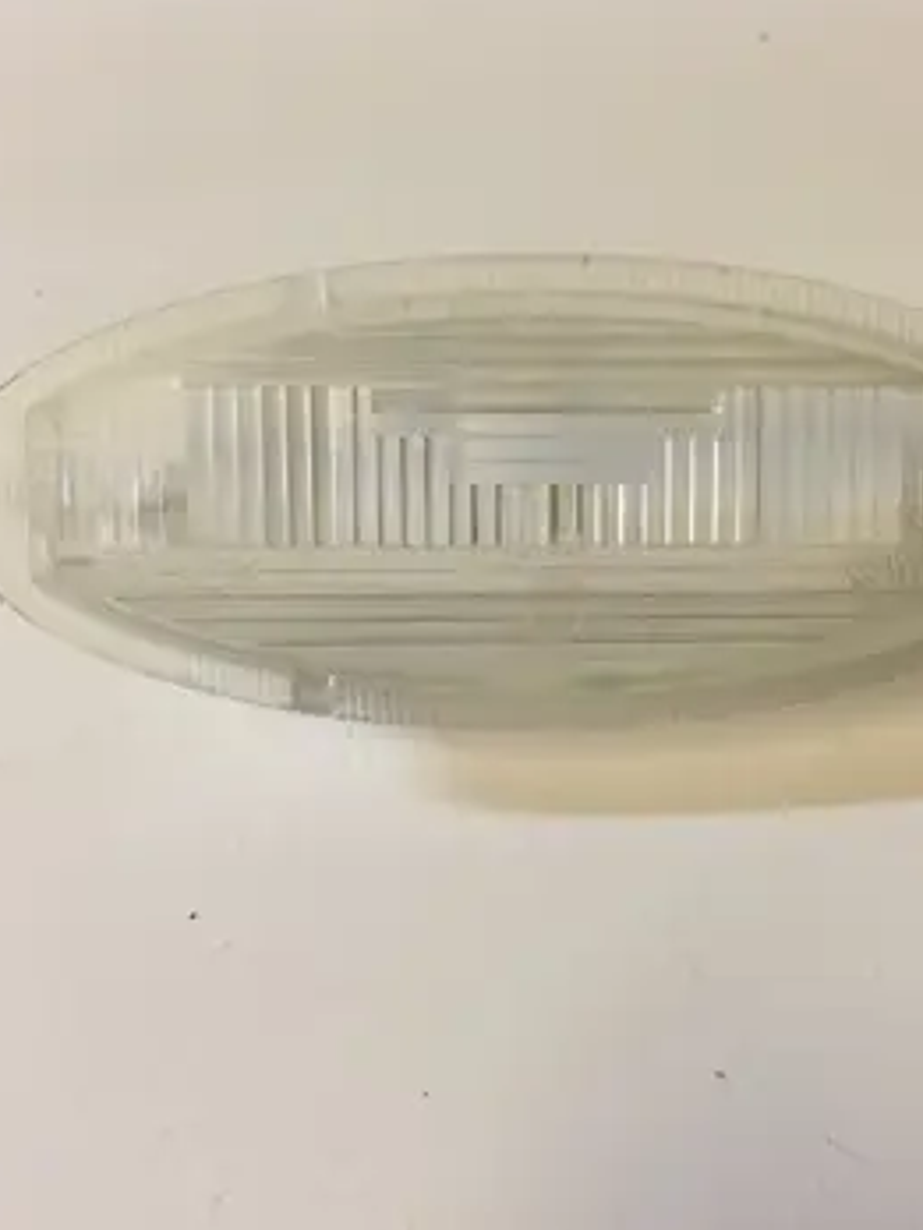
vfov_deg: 46.8
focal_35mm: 40
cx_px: 541
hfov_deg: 35.9
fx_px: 1422
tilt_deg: -54.0
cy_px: 597
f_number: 2.2
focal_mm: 4.15
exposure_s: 1/33
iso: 160
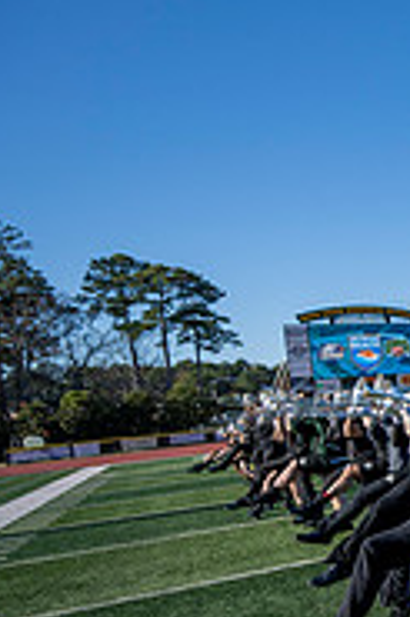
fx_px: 753
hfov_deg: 19.0
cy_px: 399
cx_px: 813
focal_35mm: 44
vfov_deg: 44.0
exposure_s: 1/2000
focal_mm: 14
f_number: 4
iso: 160
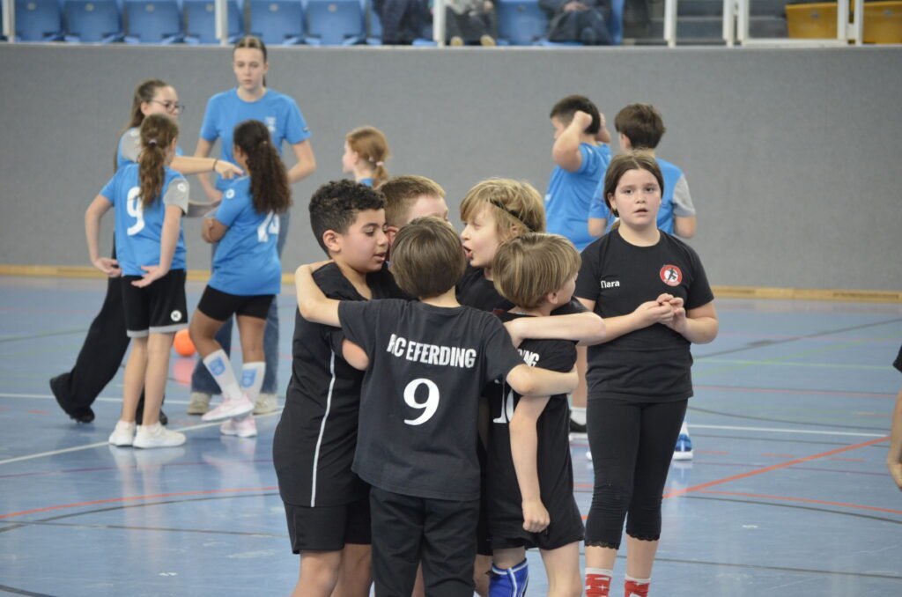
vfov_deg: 9.1
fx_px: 3750
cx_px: 451
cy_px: 298
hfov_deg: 13.7
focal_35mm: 150
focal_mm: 100
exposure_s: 1/200
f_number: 4.5
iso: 1600
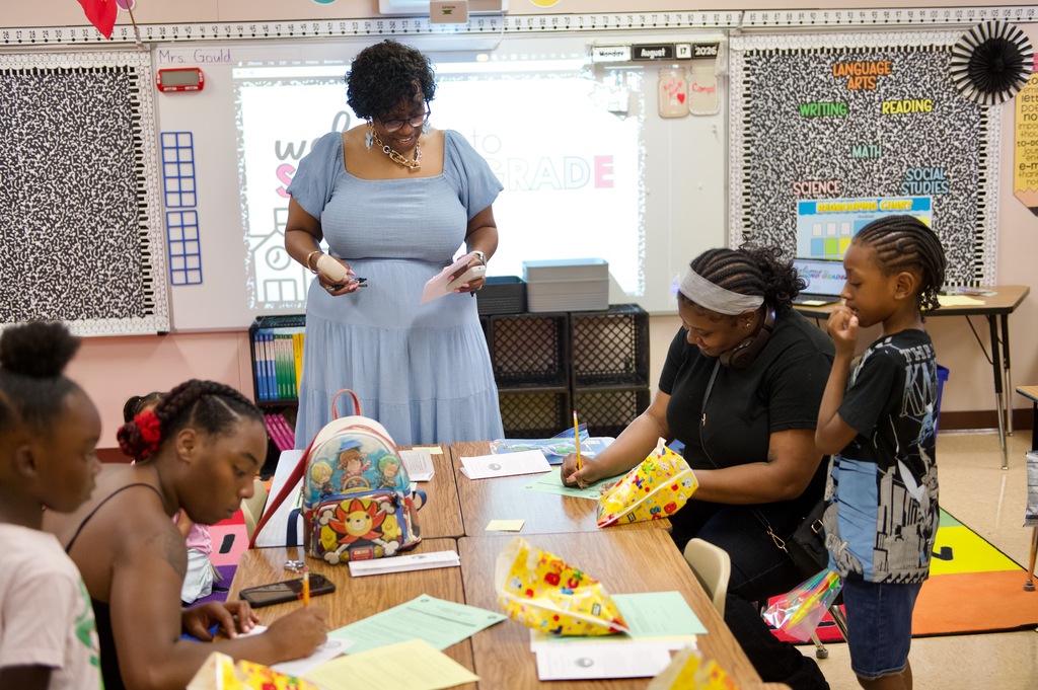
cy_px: 345
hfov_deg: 41.1
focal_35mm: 48
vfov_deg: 28.0
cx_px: 519
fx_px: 1383
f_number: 2.8
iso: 1600
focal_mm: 48
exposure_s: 1/250
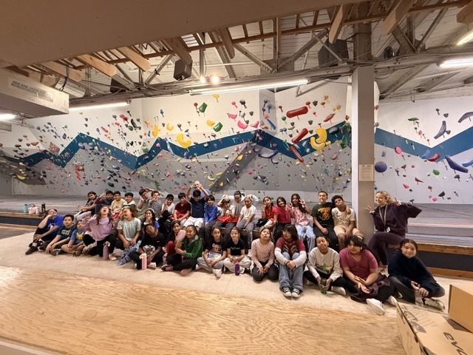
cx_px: 236
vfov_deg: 85.7
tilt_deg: +0.7
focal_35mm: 14
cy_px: 178
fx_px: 191
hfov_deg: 102.1
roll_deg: +0.2
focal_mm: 2.22
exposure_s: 1/60
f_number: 2.2
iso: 500
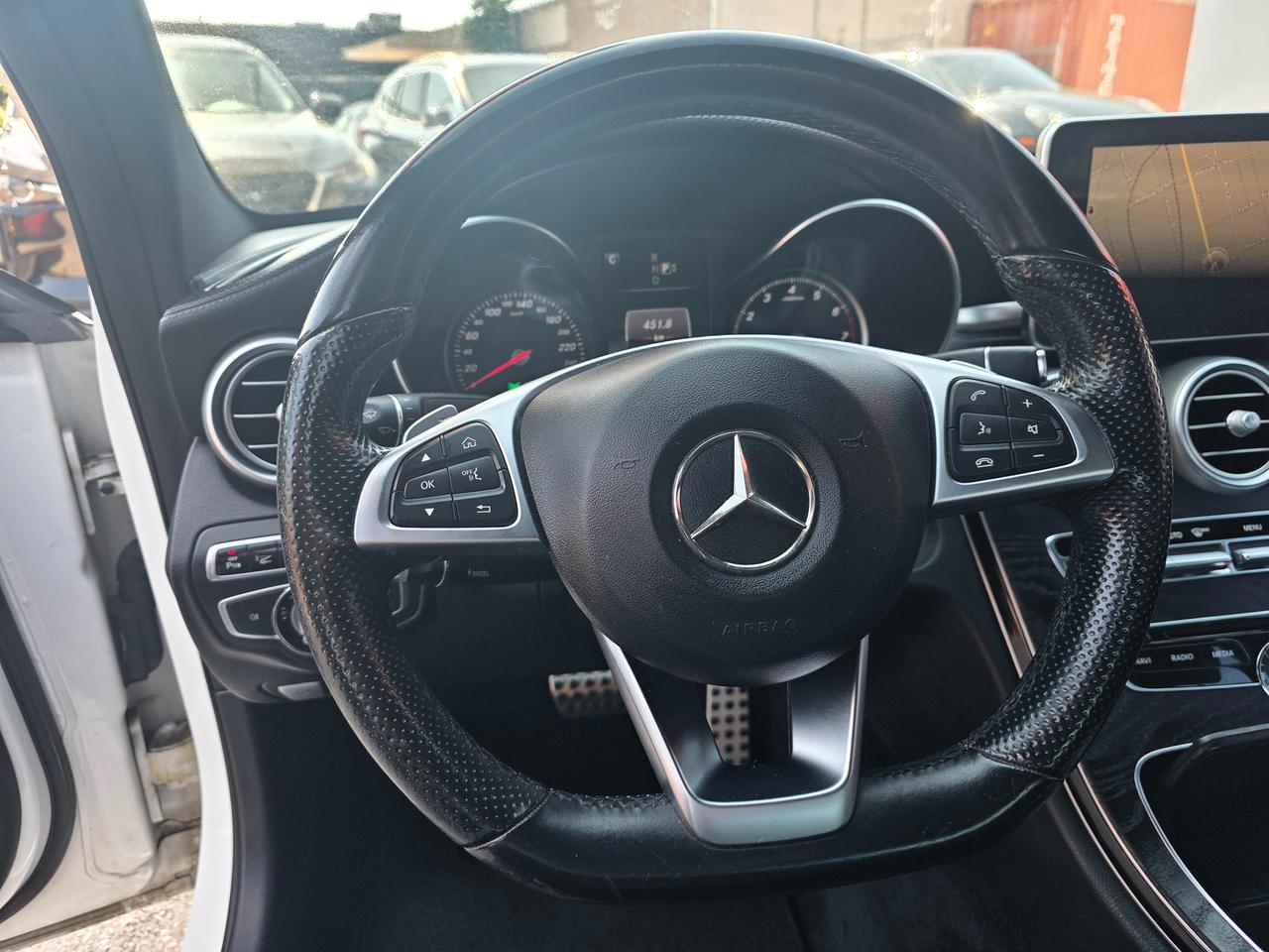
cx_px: 634
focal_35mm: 23
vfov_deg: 58.9
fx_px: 843
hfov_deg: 73.9
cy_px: 476
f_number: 1.7
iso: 40
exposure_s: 1/120
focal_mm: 6.3
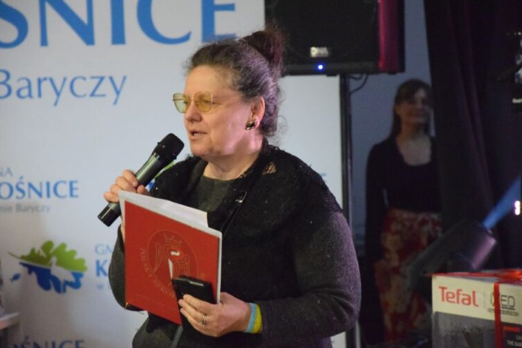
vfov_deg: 8.5
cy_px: 176
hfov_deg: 12.7
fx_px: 2341
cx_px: 255
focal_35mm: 162
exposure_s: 1/100
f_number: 5.6
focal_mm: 105
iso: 12800
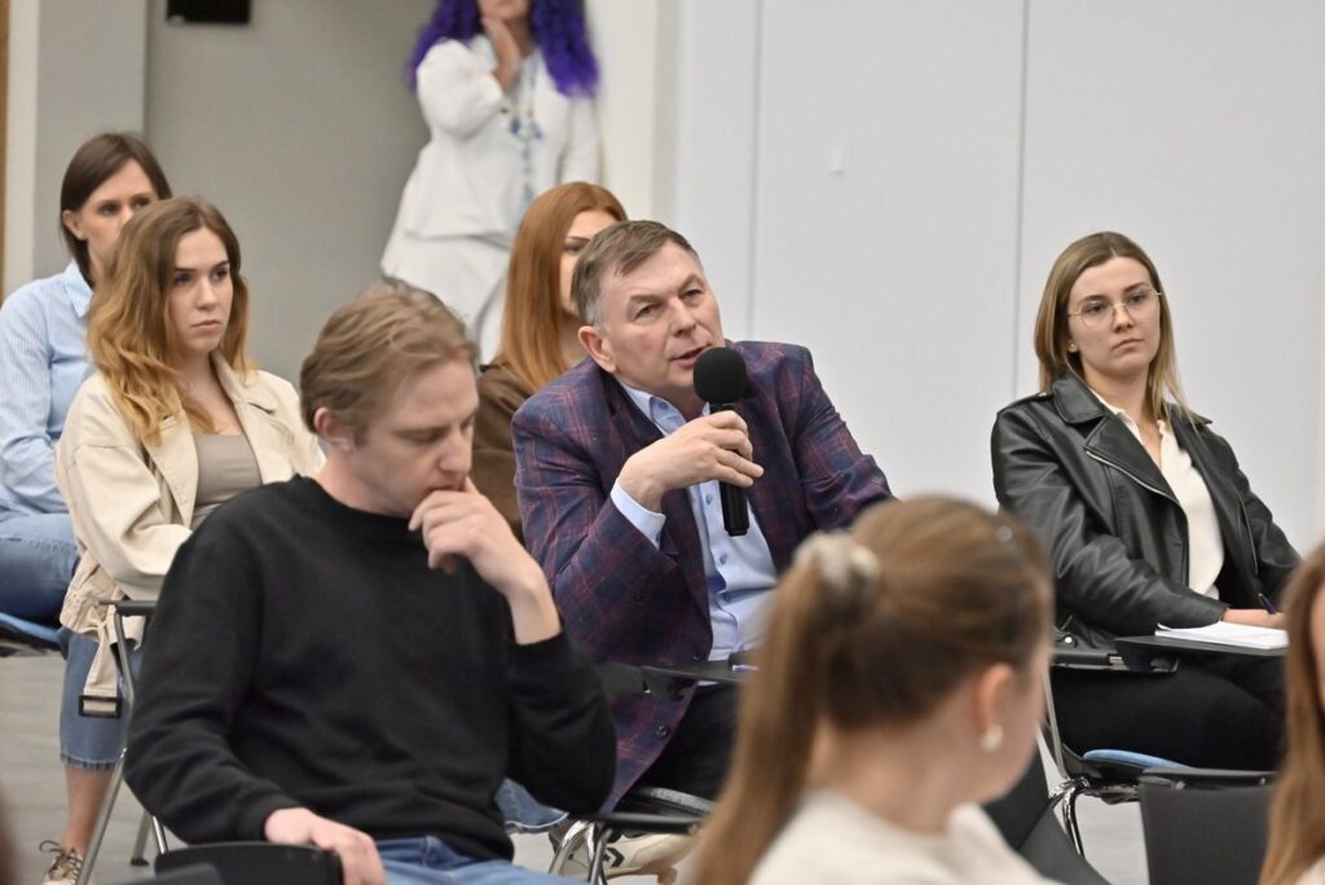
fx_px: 6628
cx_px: 662
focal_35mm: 180
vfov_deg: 7.6
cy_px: 442
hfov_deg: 11.4
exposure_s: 1/200
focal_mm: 180
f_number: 6.3
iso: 5600
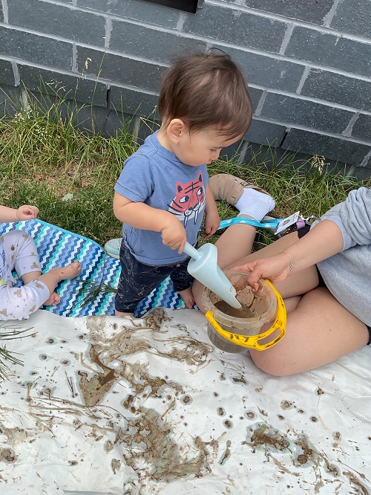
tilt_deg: -48.1
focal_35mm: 29
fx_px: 414
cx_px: 186
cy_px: 248
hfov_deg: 48.3
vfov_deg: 61.6
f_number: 1.8
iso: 16
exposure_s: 1/419
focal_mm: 3
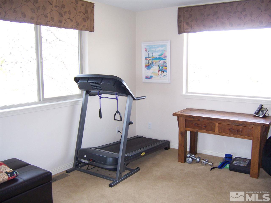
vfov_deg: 42.9
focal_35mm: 33
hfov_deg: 55.4
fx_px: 258
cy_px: 102
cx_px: 136
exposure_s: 1/60
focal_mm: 5.5
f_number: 2.8
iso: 140
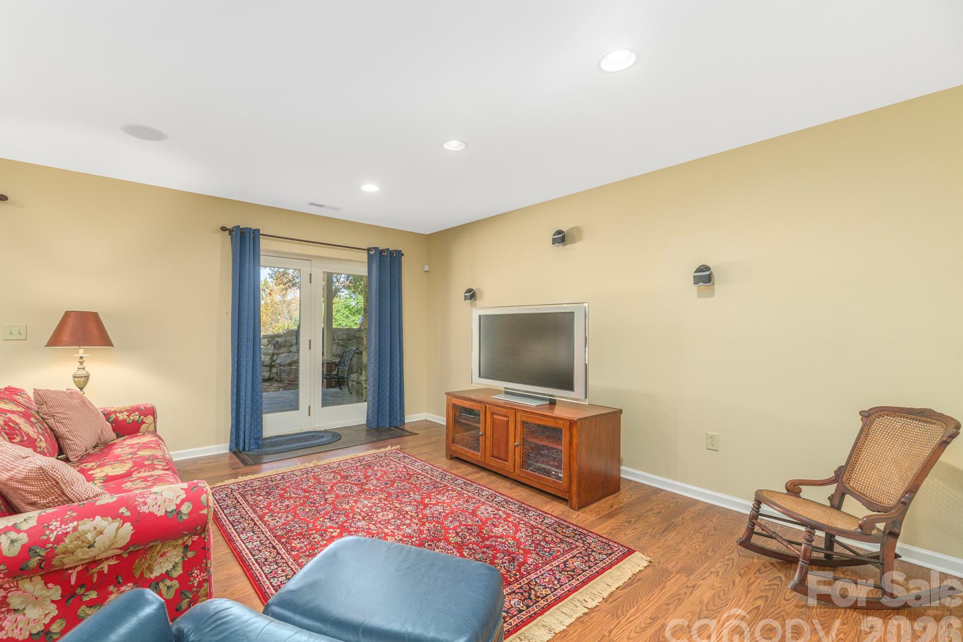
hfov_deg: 100.3
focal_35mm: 15
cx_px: 453
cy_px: 326
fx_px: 401
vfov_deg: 77.3
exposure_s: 1/200
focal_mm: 14
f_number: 8
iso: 320
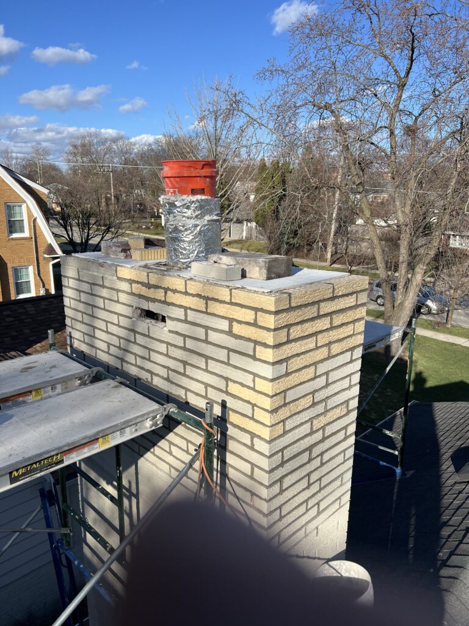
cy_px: 313
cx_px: 234
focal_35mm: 26
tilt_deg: -15.9
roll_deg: -0.1
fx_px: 470
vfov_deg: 67.3
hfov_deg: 53.1
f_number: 1.5
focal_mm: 5.7
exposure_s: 1/4444
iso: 50
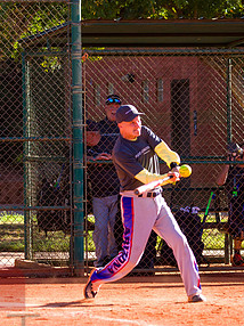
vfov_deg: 5.6
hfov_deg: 4.2
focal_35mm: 357
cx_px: 111
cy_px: 140
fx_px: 3360
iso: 400
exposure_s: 1/1600
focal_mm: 165
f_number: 5
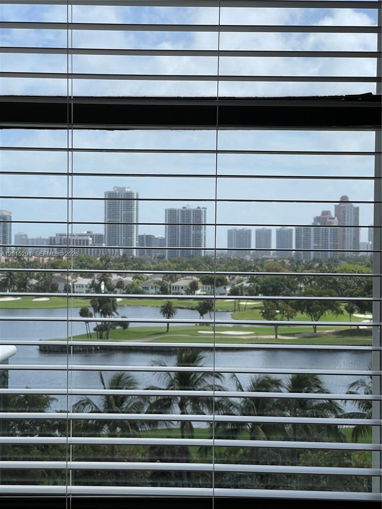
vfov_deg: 30.3
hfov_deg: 22.9
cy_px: 254
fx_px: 942
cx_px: 191
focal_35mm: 64
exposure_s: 1/2016
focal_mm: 7.5
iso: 20
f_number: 2.2
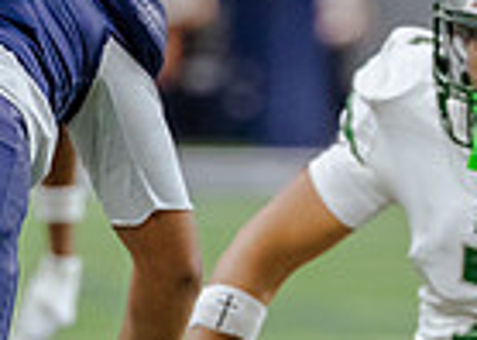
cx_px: 152
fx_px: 10719
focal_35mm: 792
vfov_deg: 1.8
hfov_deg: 2.5
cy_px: 587
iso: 3200
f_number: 2.8
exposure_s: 1/1250
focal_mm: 165
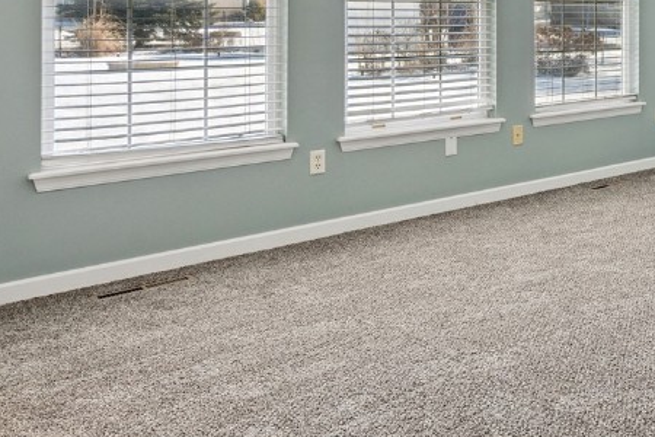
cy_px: -9
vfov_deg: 30.2
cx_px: 739
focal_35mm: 41
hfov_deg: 38.3
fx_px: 746
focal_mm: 16
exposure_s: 1/125
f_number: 8
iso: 400
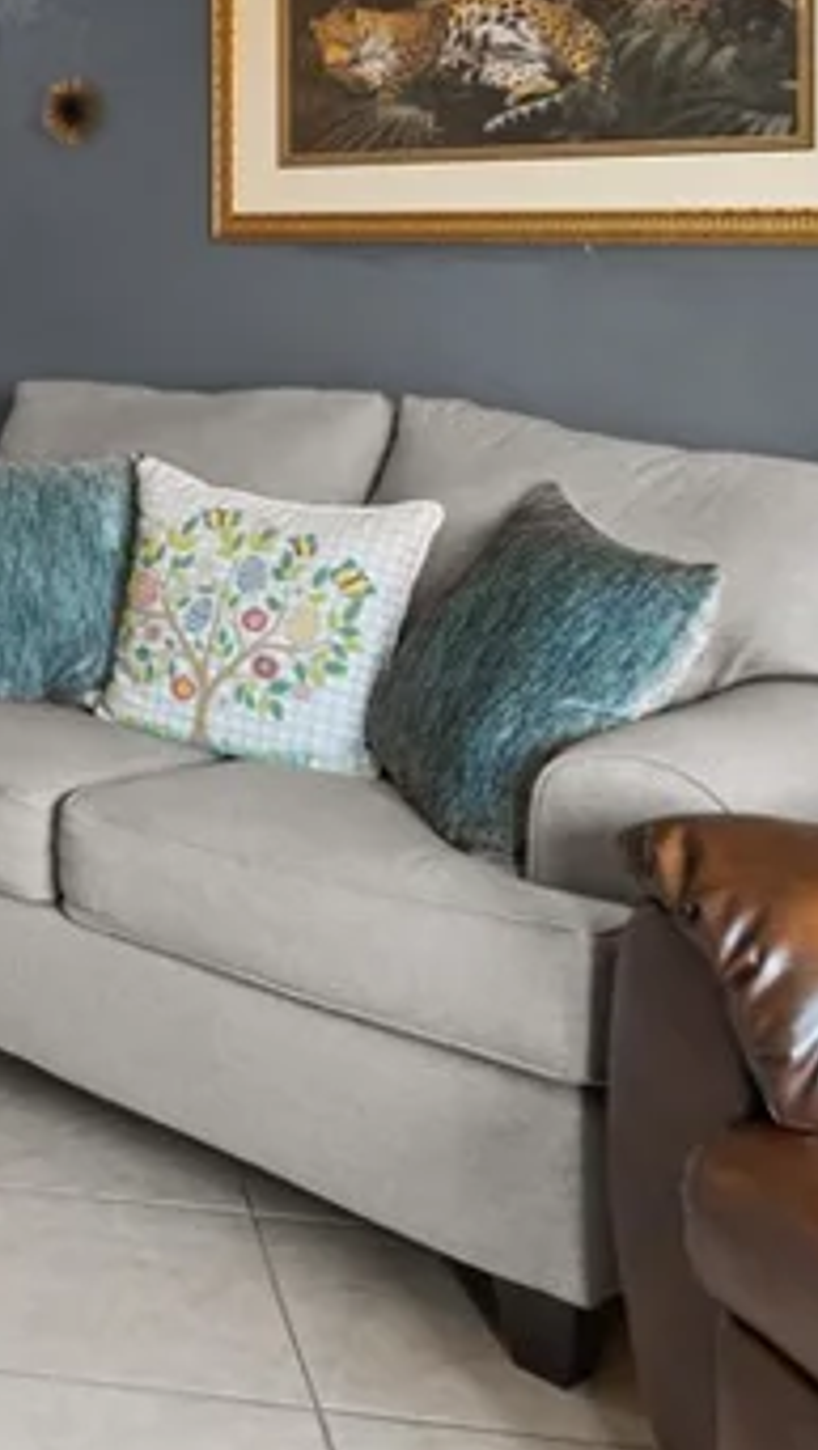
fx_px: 1808
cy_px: 252
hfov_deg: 20.9
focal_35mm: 47
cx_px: -466
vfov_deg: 41.5
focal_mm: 10
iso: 400
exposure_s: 1/4
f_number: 8
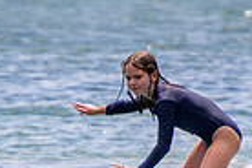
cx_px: 52
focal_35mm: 2309
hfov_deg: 0.9
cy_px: 255
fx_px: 16162
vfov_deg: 0.6
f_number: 5.6
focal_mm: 400
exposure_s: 1/2000
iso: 220
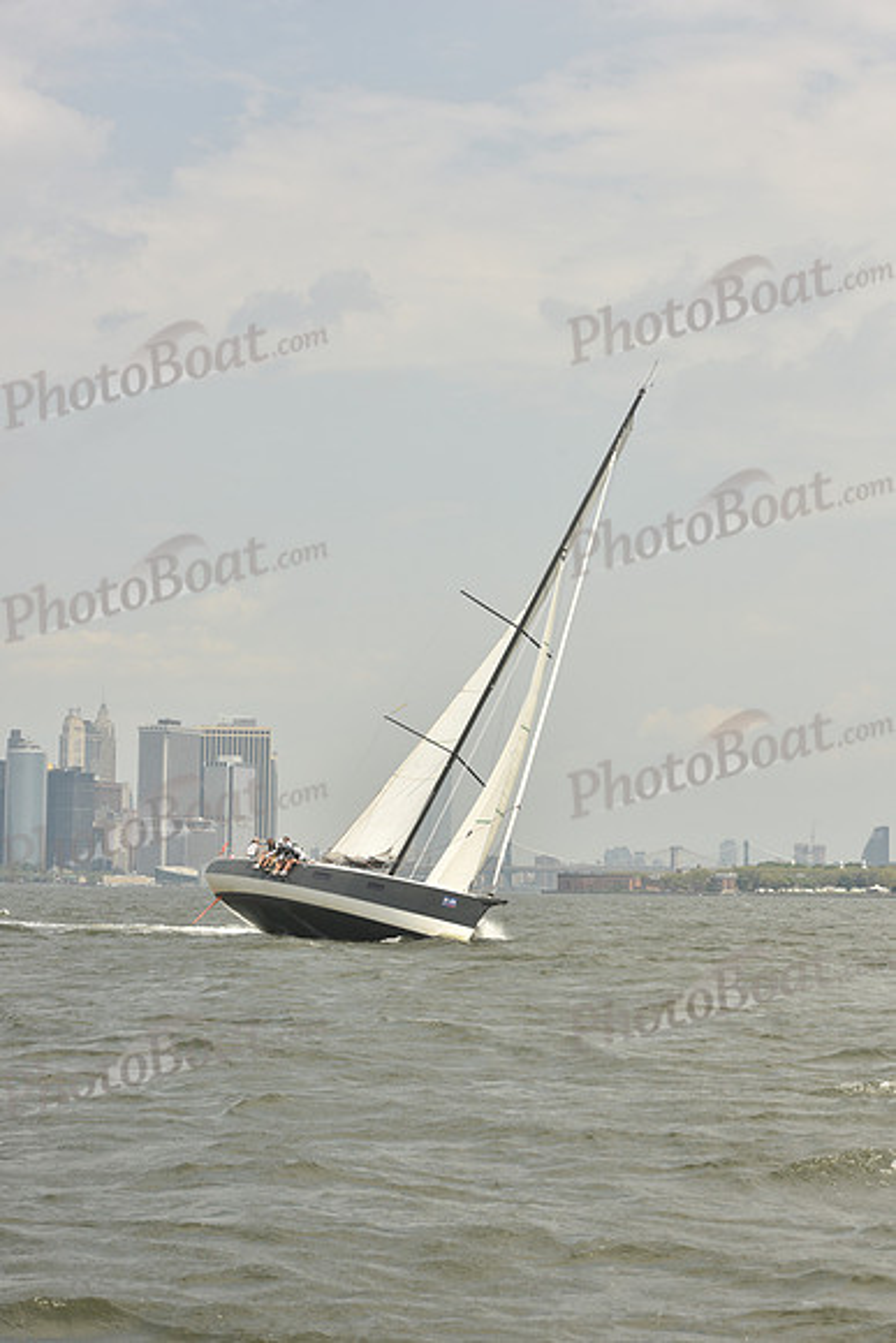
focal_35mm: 70
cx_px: 448
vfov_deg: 28.8
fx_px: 2612
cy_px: 672
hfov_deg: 19.5
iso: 250
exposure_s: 1/800
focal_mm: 70
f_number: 9
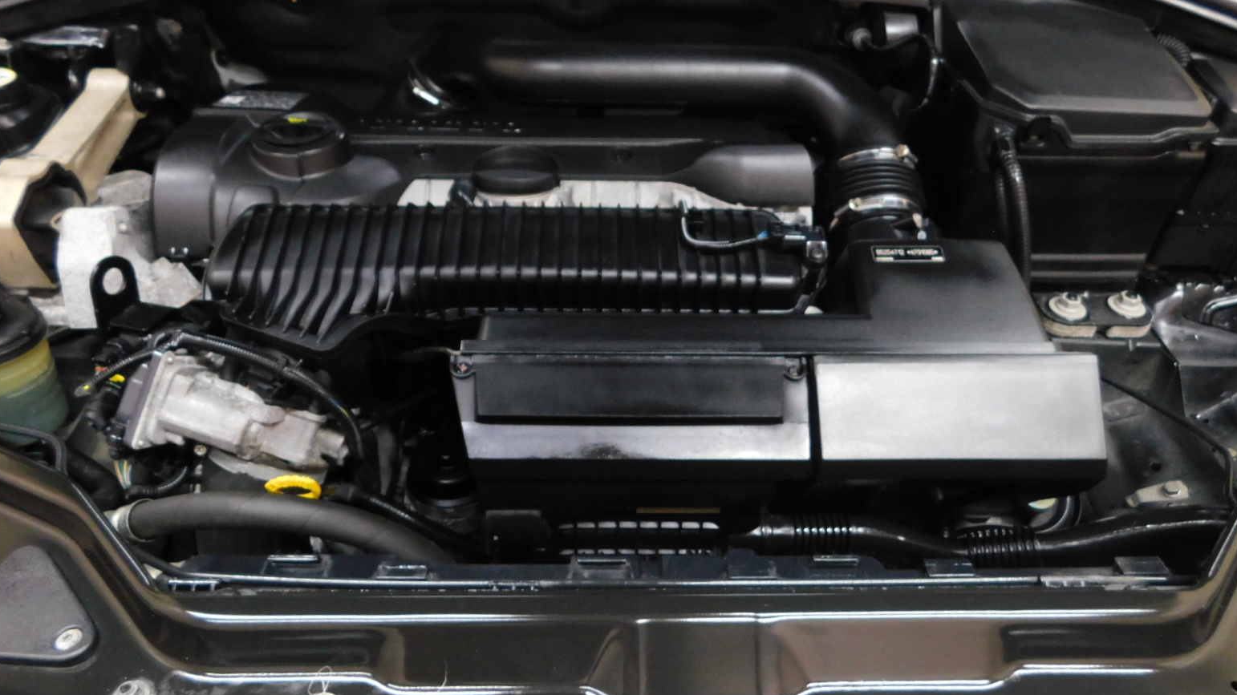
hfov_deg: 71.9
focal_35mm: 26
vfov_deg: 44.4
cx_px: 630
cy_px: 346
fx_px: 853
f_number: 3
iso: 400
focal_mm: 4
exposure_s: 1/15
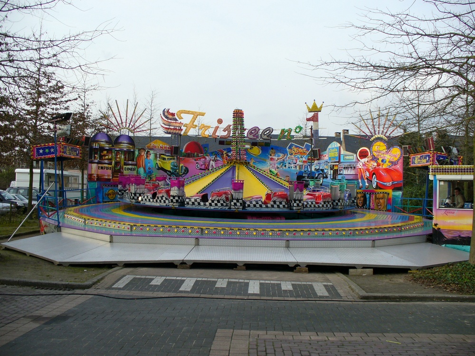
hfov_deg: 50.1
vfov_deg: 38.7
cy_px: 178
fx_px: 508
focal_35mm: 37
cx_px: 238
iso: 80
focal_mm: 6.1
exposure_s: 1/320
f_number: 2.8
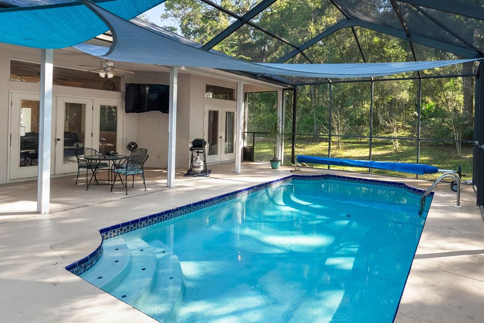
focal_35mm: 22
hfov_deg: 79.3
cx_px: 260
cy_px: 142
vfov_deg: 57.9
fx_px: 291
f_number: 9
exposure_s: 1/50
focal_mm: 16.5
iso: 2000
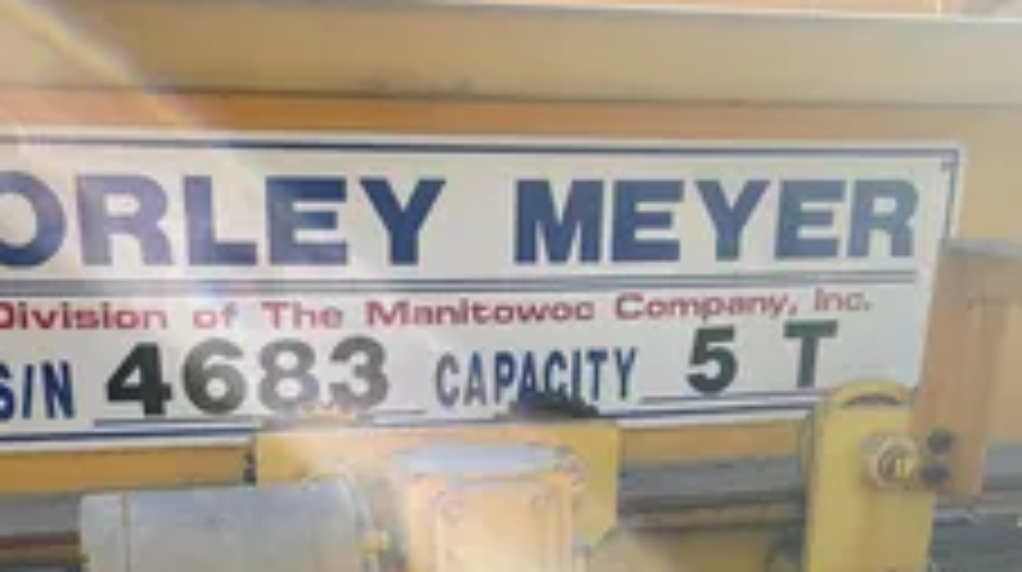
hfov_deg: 41.4
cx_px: 536
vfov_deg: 22.8
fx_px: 1353
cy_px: 590
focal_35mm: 50
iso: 32
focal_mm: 4.2
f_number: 1.6
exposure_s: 1/694
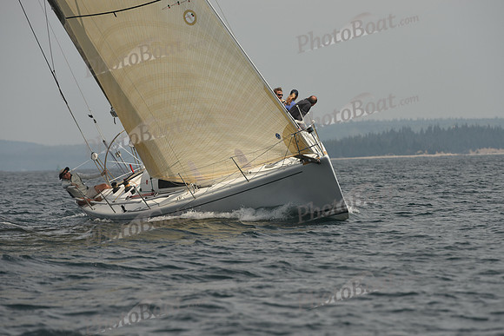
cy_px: 168
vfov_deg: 3.4
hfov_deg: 5.2
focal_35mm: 400
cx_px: 252
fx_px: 5601
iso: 250
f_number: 8
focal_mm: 400
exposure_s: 1/800
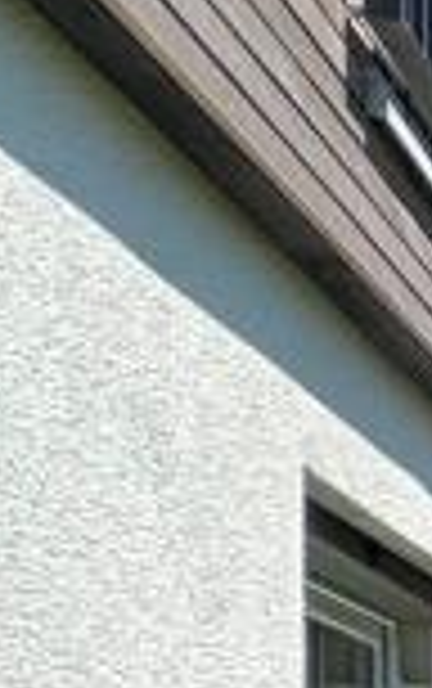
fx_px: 1860
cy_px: 814
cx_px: 2030
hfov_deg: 6.8
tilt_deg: +2.7
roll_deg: +2.1
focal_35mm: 99
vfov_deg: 19.8
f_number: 2.2
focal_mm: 2.22
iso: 40
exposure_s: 1/764
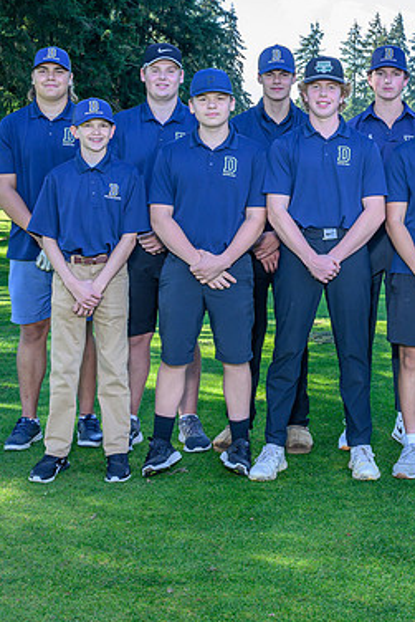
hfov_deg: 20.3
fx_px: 1140
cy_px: 191
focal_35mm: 66
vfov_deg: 30.2
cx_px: 363
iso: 200
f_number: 6.3
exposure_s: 1/125
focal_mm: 30
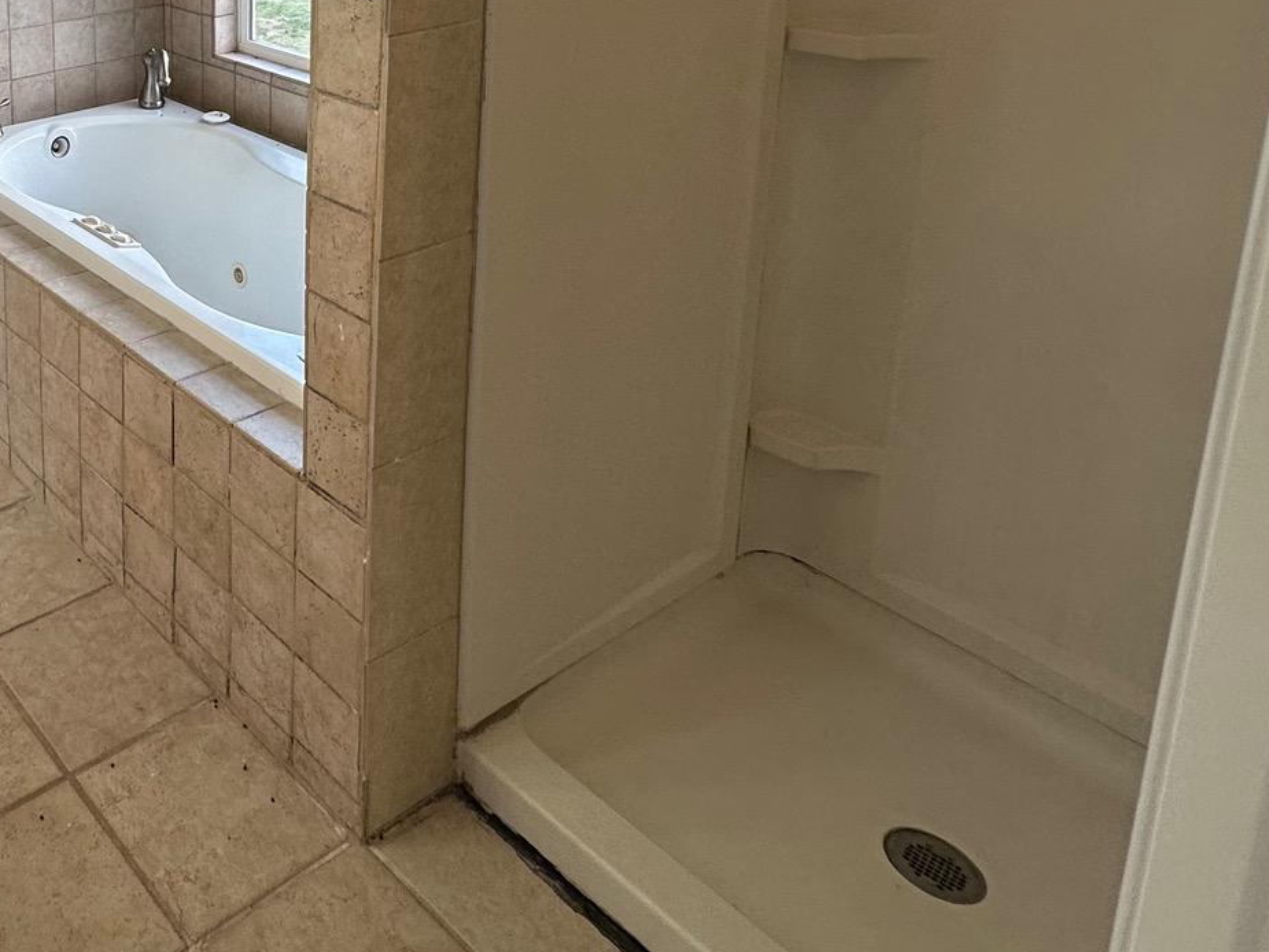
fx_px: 1137
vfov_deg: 39.6
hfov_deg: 48.5
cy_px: -15
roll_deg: +0.4
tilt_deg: -10.3
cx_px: 11
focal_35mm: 31
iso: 80
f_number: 2.2
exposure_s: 1/120
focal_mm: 2.22
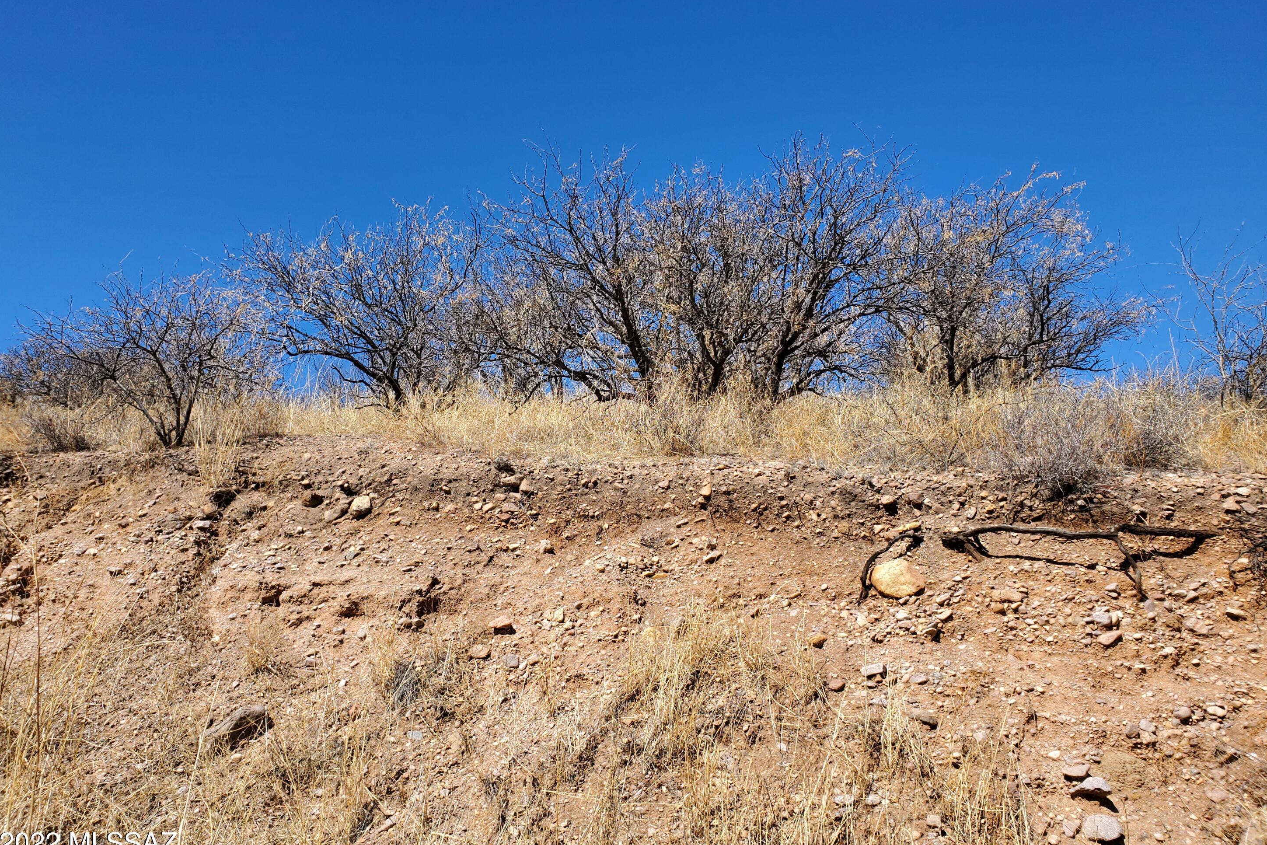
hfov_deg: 65.5
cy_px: 396
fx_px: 985
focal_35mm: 28
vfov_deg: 46.4
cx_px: 632
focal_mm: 4.3
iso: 50
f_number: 2.4
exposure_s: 1/1457
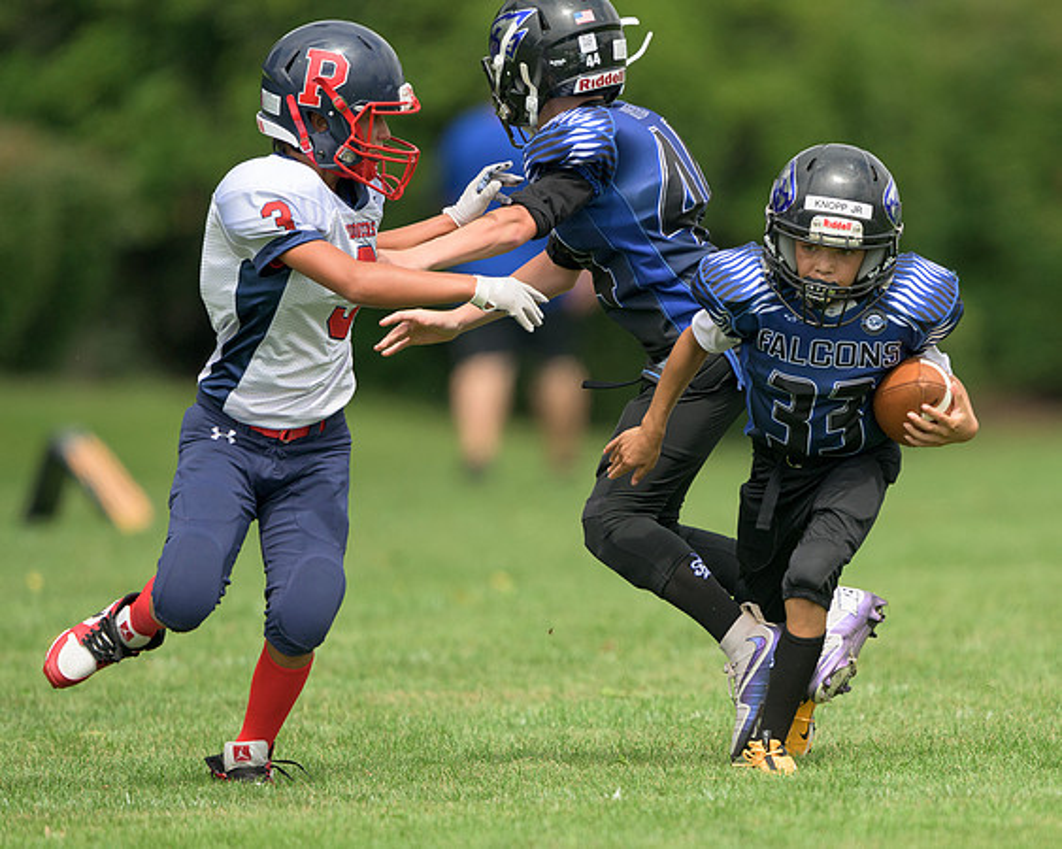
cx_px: 798
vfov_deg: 1.9
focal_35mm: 812
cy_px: 525
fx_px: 25510
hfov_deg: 2.4
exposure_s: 1/2500
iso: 320
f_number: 4
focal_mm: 560
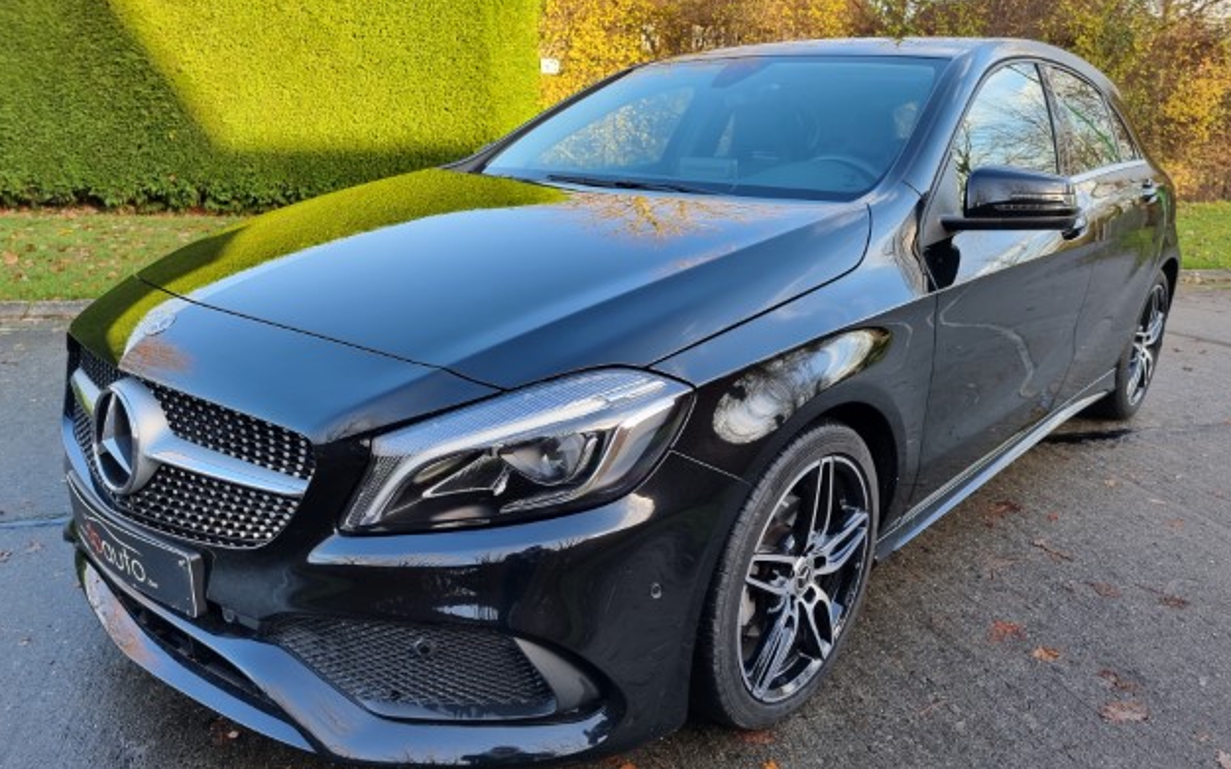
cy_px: 425
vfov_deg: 47.5
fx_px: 872
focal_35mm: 26
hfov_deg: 70.4
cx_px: 617
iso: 50
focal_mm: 6.7
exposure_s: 1/120
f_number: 1.8
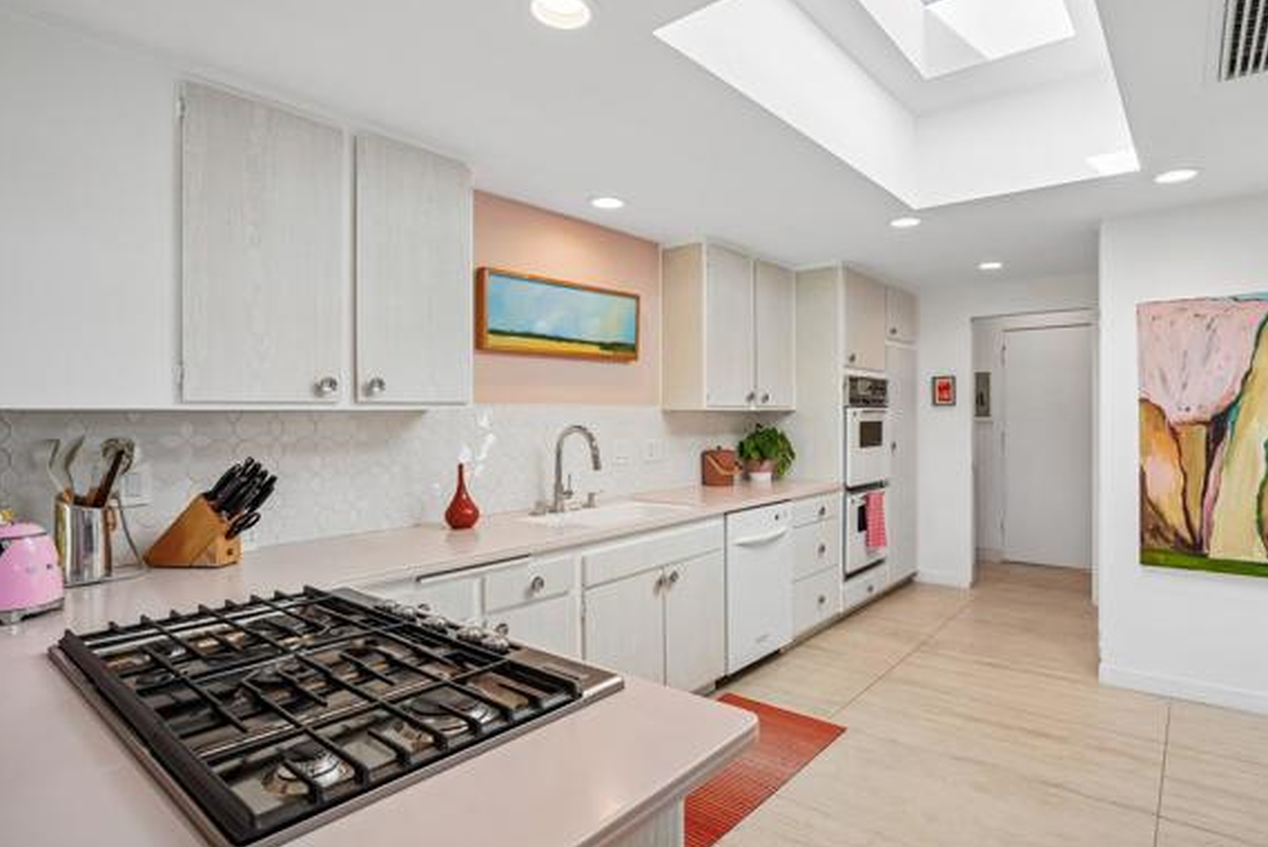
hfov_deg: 89.6
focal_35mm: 18
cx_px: 706
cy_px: 416
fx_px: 634
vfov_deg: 67.4
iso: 160
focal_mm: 16
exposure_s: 1/30
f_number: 8
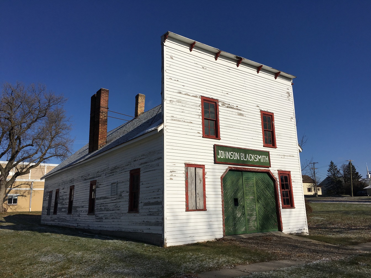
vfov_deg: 48.2
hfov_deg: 61.7
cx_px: 186
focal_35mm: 29
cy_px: 139
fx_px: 311
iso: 25
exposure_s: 1/5917
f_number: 2.2
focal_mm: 4.15
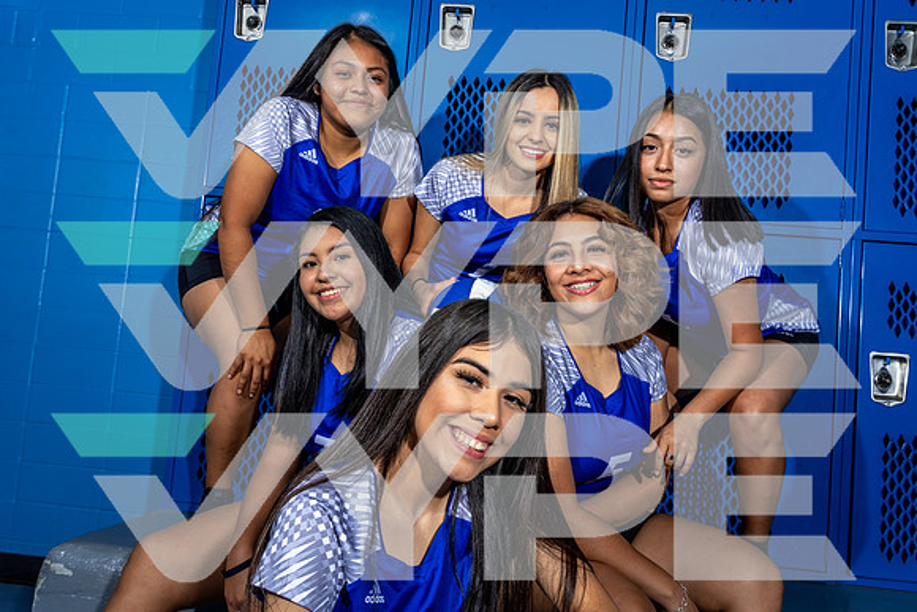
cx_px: 458
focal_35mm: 31
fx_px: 790
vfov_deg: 42.3
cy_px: 306
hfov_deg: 60.3
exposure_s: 1/125
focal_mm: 31
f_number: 8
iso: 100
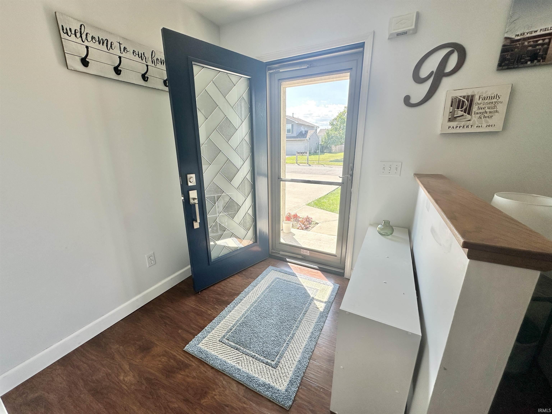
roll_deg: -0.3
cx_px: 276
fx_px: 223
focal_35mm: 14
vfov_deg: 85.7
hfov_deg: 102.1
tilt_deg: -14.4
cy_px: 207
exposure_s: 1/388
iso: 40
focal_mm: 2.22
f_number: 2.2
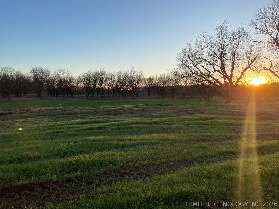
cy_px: 104
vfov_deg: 53.1
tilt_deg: -3.2
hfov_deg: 67.3
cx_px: 140
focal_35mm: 26
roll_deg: +0.1
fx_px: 210
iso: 32
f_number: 1.6
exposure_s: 1/1024
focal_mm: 4.2
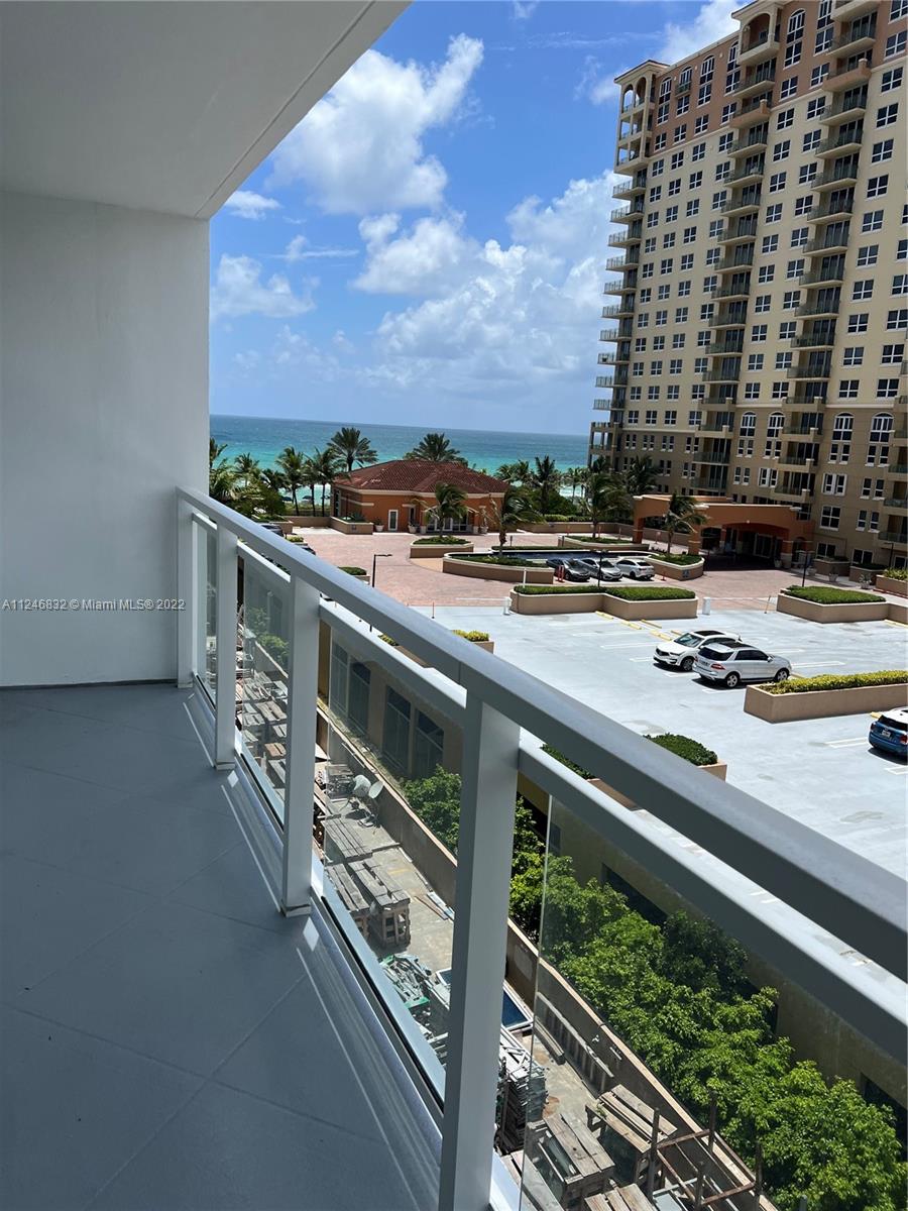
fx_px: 909
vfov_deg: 67.3
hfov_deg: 53.1
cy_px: 606
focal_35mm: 26
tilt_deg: -8.3
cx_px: 454
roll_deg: +0.9
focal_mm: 5.7
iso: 50
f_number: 1.5
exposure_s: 1/6579
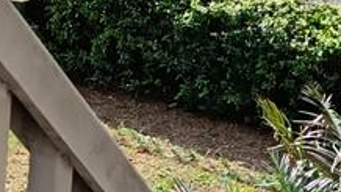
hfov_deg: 11.1
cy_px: 73
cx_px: -11
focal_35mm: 192
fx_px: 1737
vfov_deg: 6.3
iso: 100
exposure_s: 1/125
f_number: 1.75
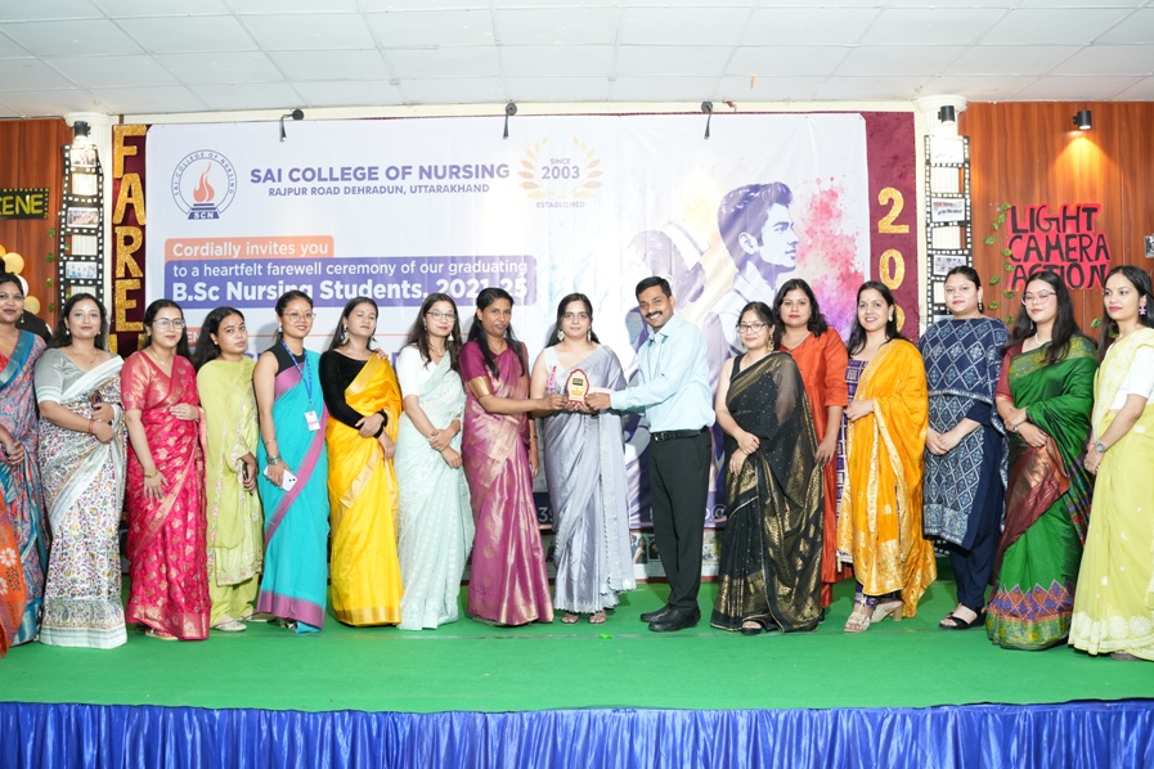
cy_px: 392
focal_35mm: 41
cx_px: 526
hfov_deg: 47.4
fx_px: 1314
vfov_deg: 32.6
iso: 1250
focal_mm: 35
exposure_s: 1/160
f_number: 2.8
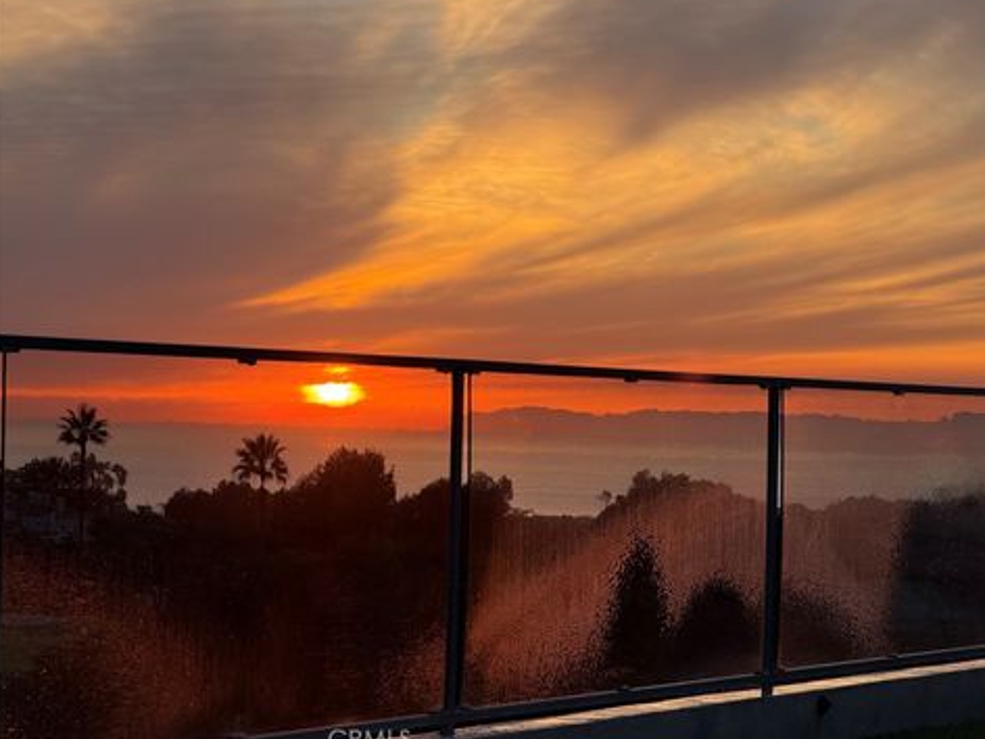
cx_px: 511
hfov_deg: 18.5
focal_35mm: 106
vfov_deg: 14.0
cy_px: 362
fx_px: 3016
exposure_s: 1/297
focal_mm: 16.89
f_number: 2.8
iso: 50
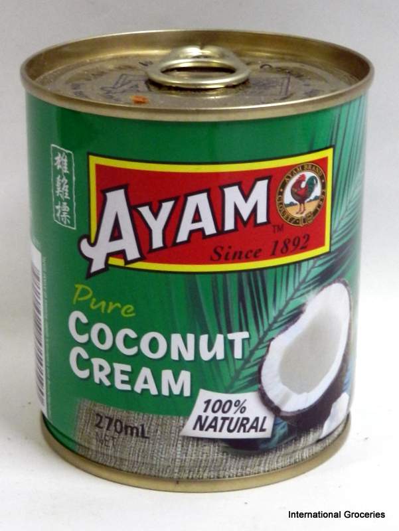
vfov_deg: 41.2
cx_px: 200
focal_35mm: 46
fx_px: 706
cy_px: 266
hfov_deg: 31.5
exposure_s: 1/25
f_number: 4.2
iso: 400
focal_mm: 8.1
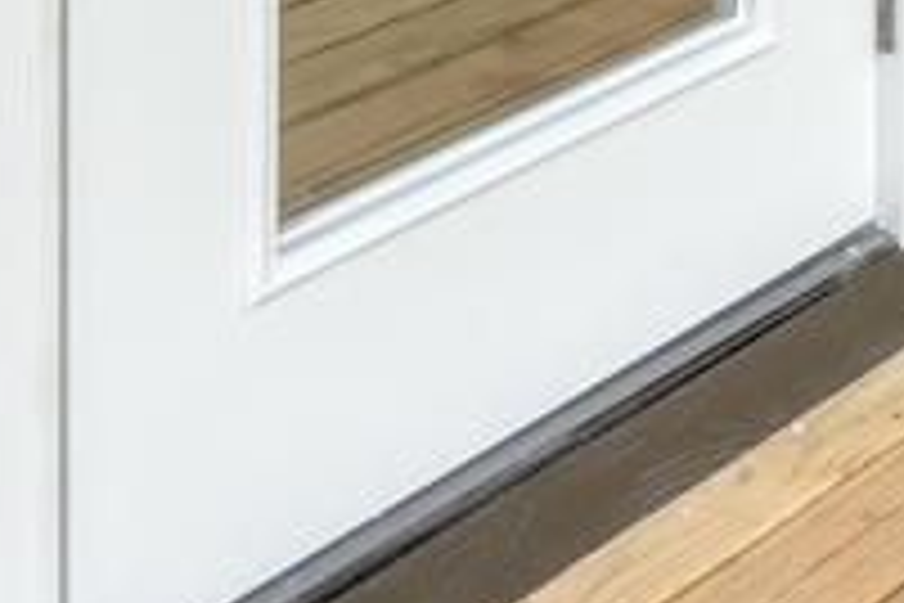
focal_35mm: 112
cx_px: 1142
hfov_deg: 17.3
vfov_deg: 9.9
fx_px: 2812
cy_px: -1080
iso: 100
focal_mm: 10
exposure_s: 1/15
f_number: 9
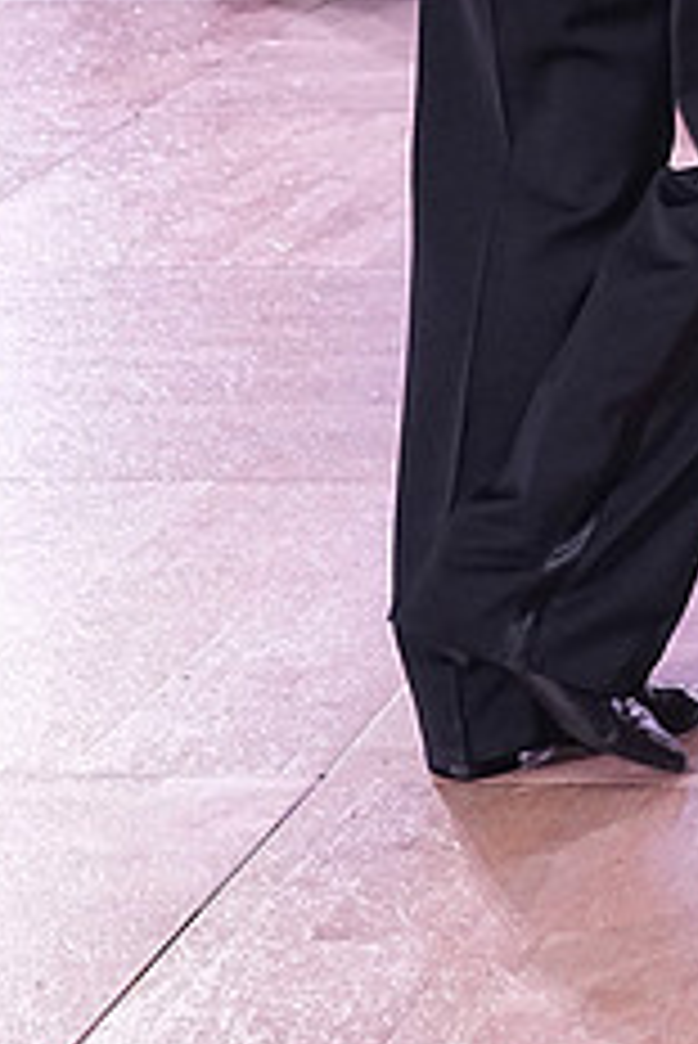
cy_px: -216
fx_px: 5662
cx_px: 804
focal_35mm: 195
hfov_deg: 7.0
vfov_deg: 10.4
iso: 2500
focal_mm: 52
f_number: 5.6
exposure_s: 1/320
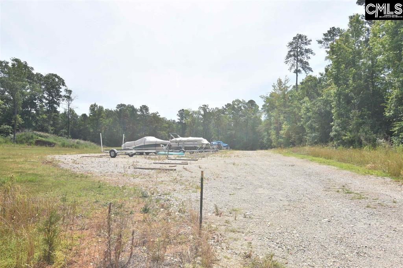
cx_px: 202
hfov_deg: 73.8
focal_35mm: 24
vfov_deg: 53.1
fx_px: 269
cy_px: 134
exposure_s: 1/250
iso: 100
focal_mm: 16
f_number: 10
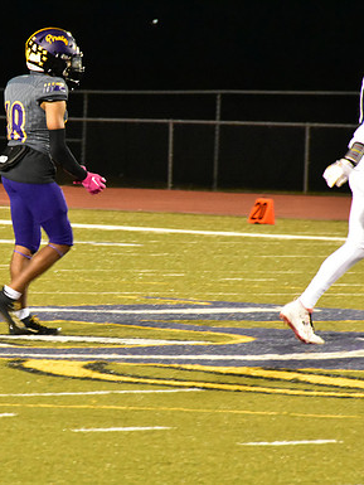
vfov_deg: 4.6
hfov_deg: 3.4
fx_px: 6096
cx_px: 25
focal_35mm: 435
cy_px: 242
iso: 10000
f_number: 11
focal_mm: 200
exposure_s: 1/60
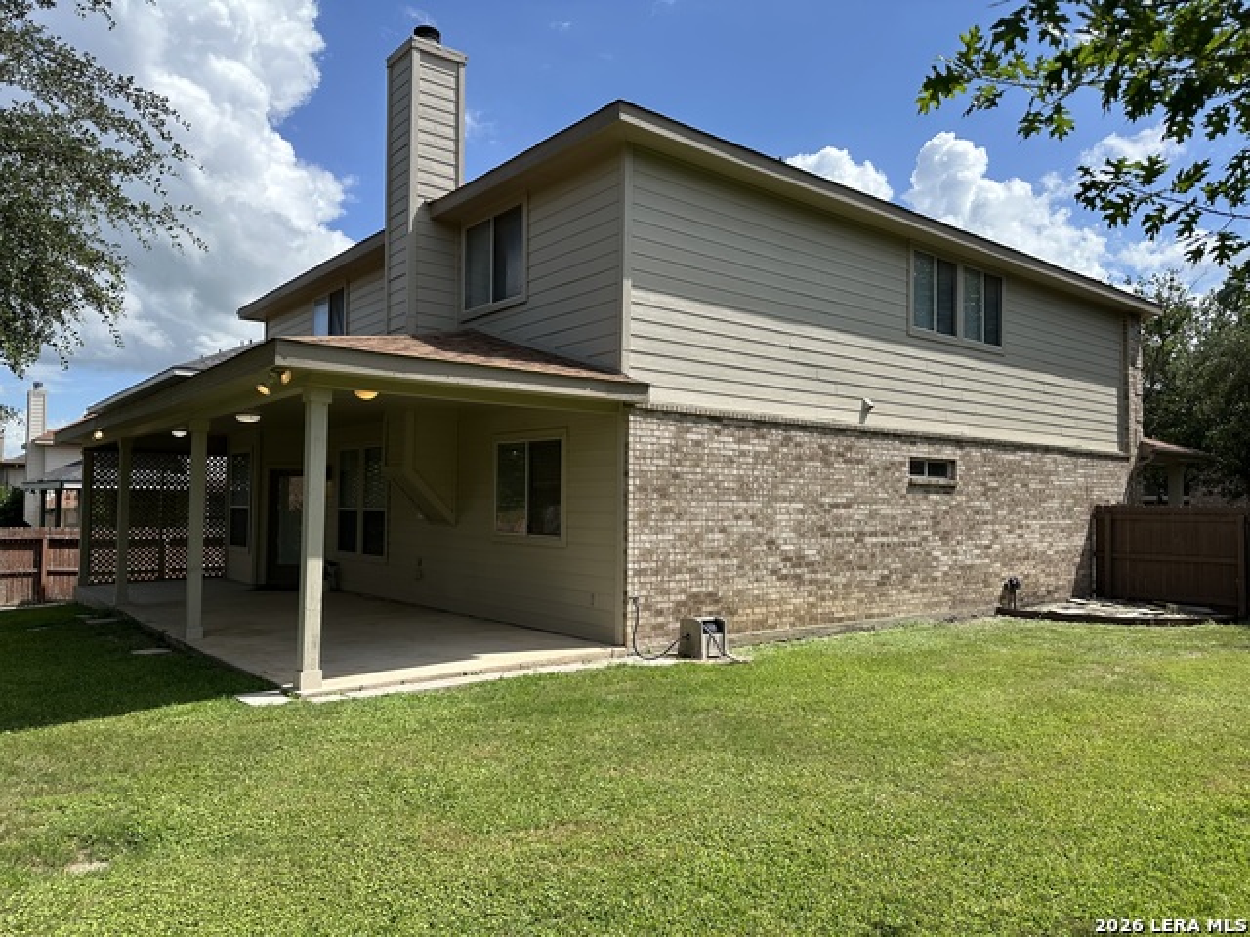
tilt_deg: +2.5
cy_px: 468
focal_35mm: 24
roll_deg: -1.0
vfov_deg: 56.8
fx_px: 867
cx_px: 625
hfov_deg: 71.6
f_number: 1.78
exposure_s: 1/4016
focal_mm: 6.86
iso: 80
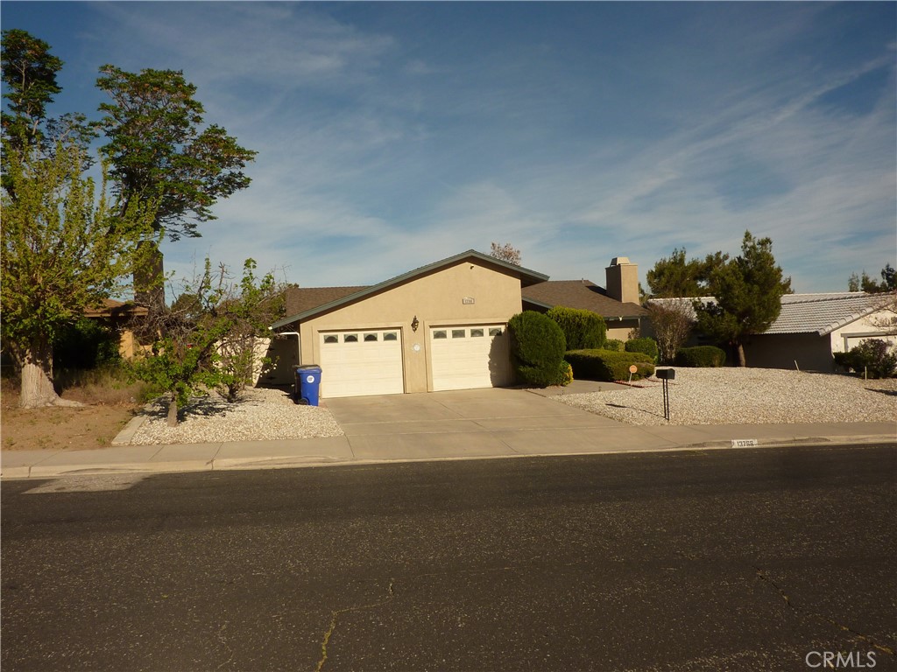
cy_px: 336
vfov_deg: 54.9
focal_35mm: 25
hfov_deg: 69.4
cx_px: 448
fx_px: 648
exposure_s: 1/800
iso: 80
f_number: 5.6
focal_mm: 4.1
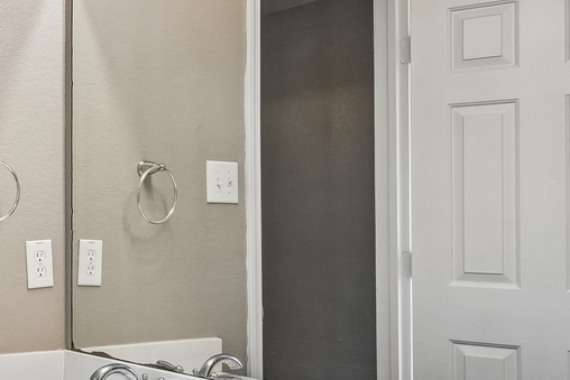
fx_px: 808
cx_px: -91
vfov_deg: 26.4
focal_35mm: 51
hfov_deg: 32.9
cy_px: 232
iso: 560
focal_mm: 16
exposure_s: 1/15
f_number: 8
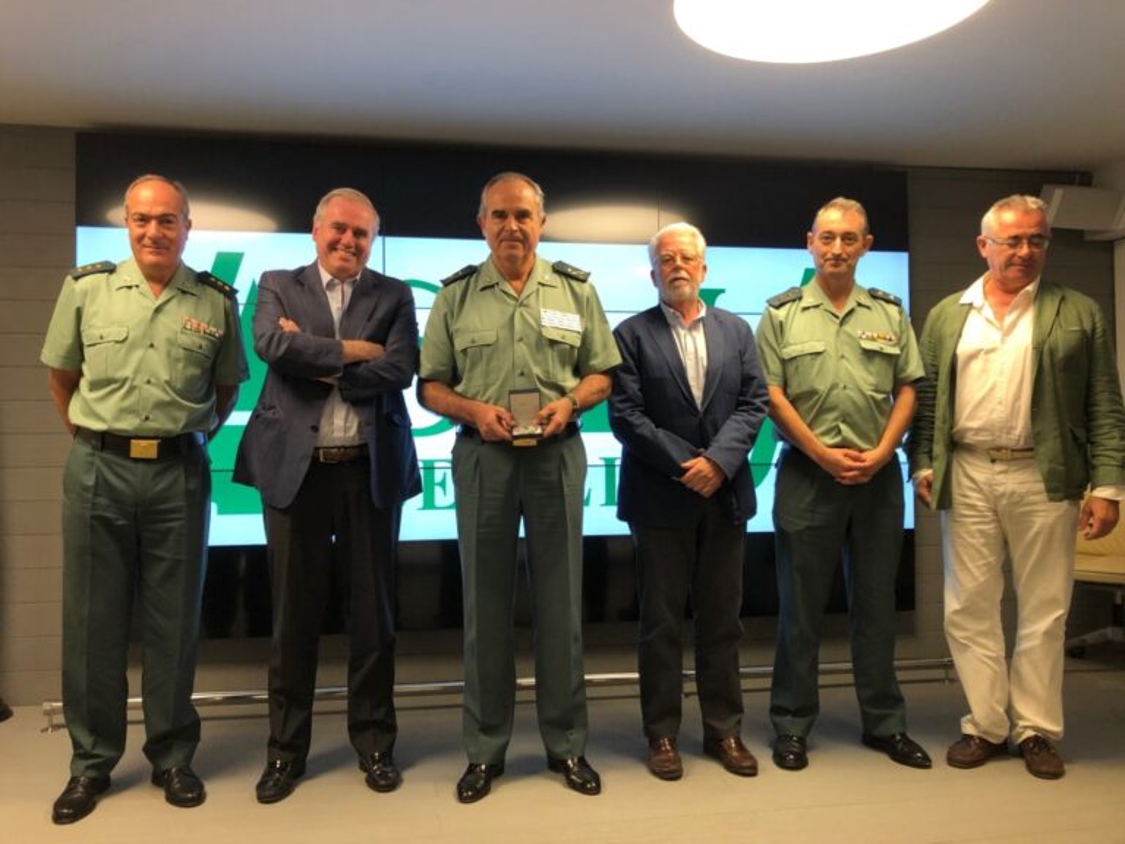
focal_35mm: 28
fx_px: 910
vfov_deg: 49.7
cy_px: 422
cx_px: 562
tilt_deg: +0.1
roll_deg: +0.6
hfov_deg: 63.4
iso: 25
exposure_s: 1/40
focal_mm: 3.99
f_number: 1.8
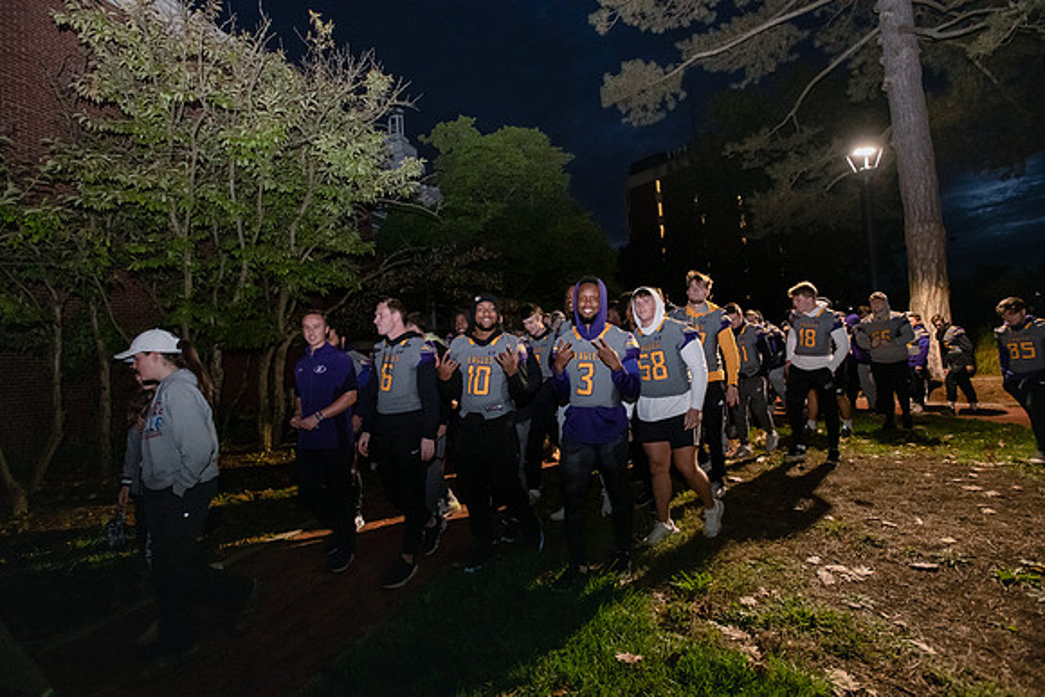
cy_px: 348
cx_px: 522
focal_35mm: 17
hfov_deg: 93.3
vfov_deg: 70.5
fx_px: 494
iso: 5000
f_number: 5
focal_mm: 17
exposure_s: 1/40
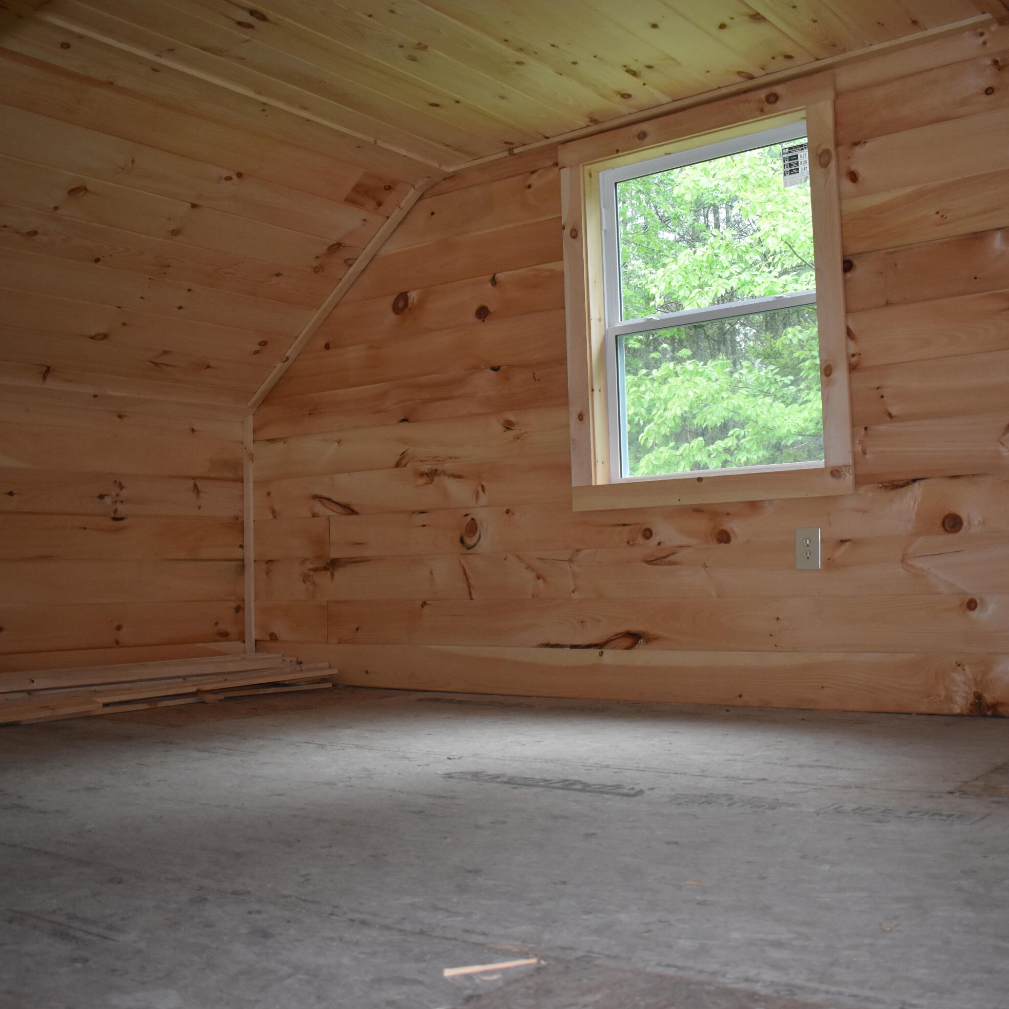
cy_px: 510
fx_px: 1154
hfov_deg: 47.1
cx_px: 572
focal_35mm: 35
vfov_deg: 47.2
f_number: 4
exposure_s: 1/125
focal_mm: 18
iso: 1000
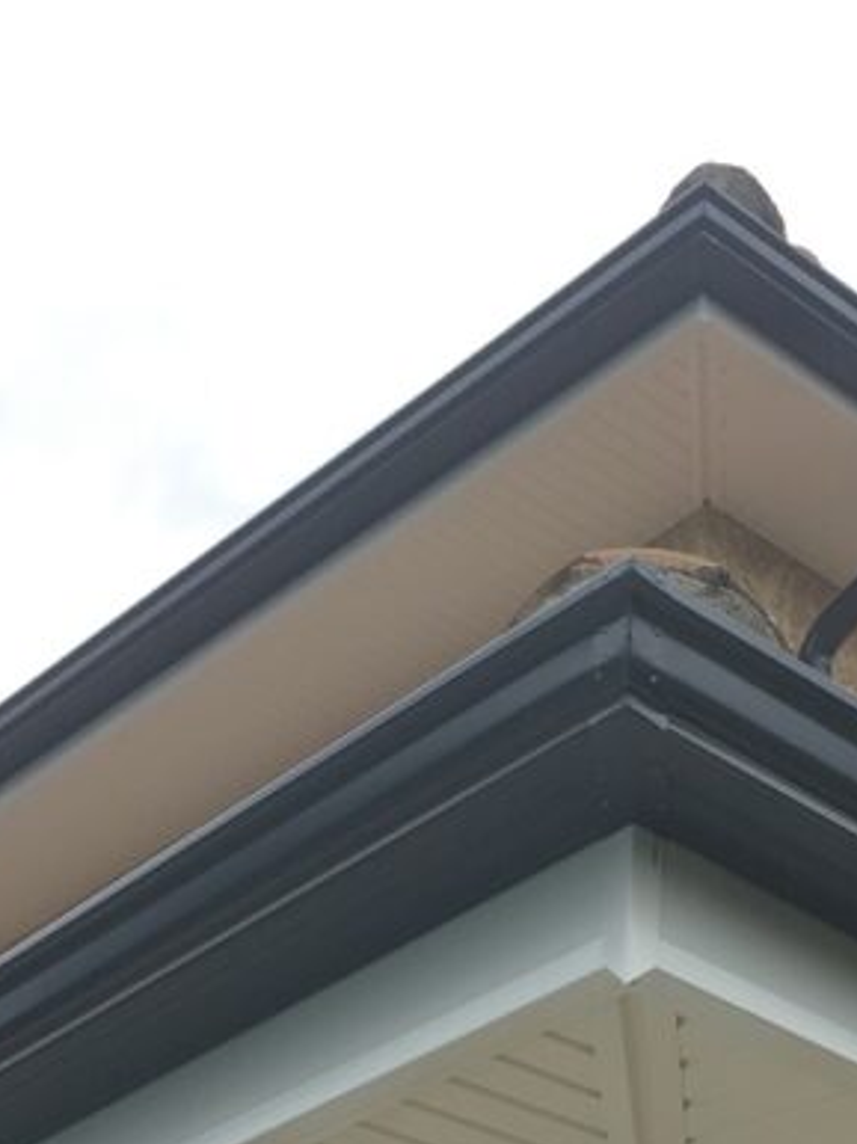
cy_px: 1064
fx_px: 2545
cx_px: 679
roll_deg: -2.4
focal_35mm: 77
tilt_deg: +25.9
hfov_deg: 18.9
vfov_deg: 24.5
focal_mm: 4.15
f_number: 2.2
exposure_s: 1/1131
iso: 25
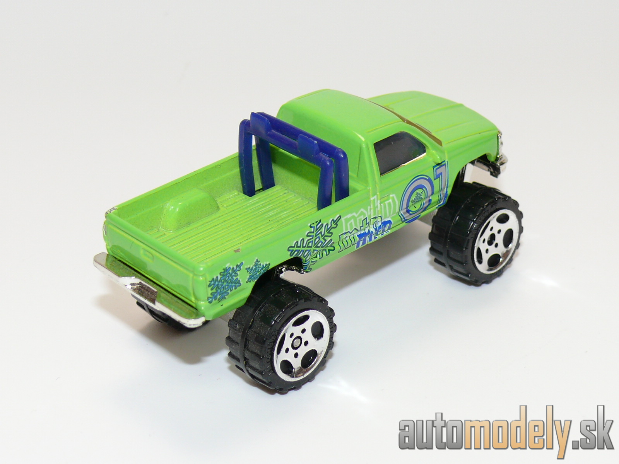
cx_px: 310
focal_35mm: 87
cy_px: 232
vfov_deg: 17.0
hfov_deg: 22.5
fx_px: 1556
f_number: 4
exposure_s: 1/30
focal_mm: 12.2
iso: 100
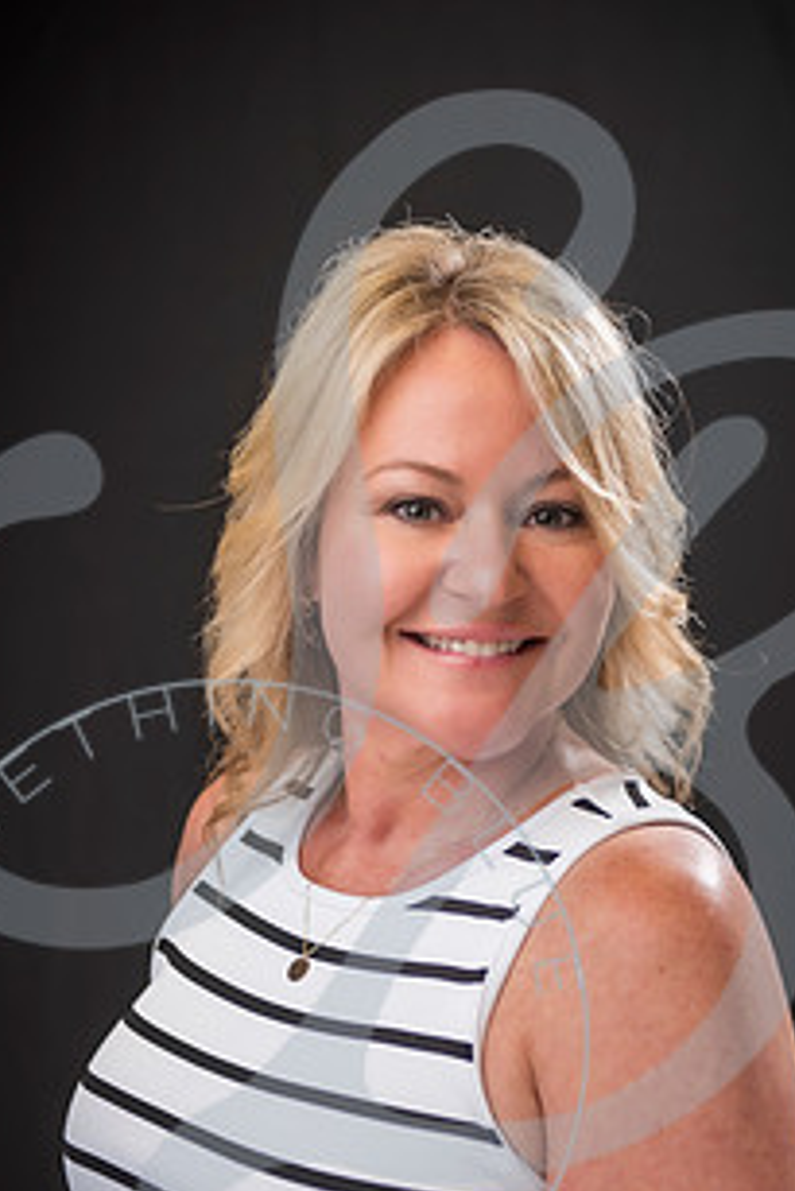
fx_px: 2812
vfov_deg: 23.8
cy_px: 745
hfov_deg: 16.1
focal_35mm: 85
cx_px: 403
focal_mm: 58
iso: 100
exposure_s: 1/200
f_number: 2.8
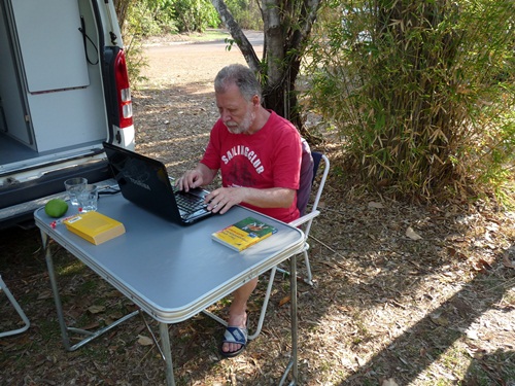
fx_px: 402
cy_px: 193
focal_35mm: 27
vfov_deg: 51.4
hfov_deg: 65.3
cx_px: 258
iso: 100
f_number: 3.2
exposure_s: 1/100
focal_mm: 4.8
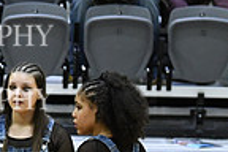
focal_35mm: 727
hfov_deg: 2.8
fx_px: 4604
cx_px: -176
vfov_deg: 1.9
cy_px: 259
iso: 4000
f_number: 4
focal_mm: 120
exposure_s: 1/250
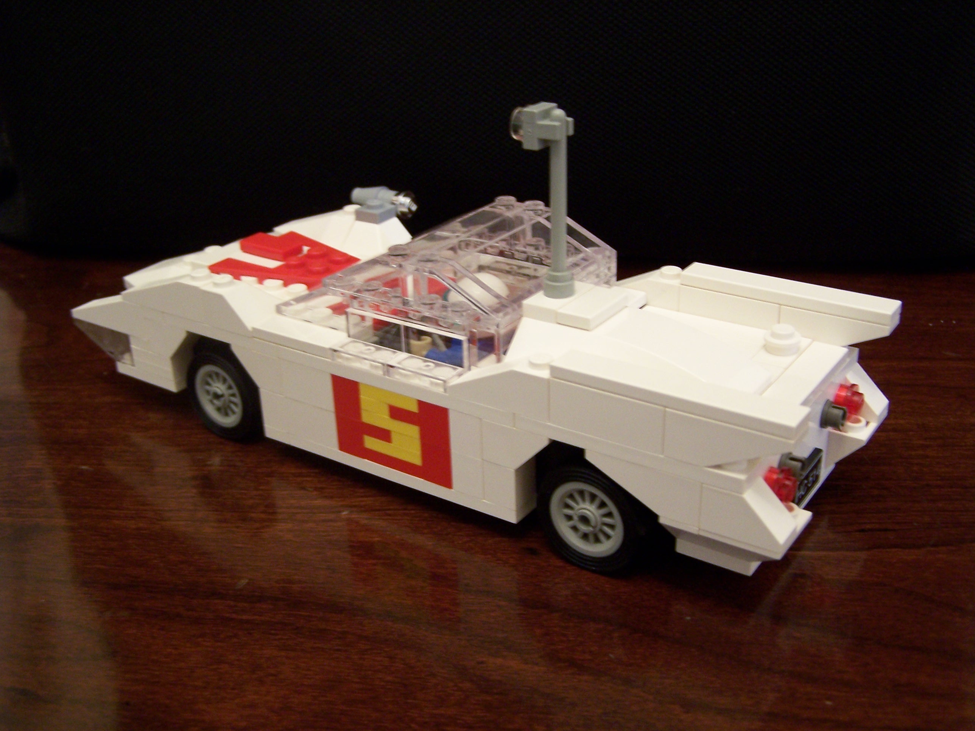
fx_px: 1070
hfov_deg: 49.0
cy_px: 366
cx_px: 488
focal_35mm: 38
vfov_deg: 37.7
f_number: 2.8
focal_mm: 6.3
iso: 140
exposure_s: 1/8
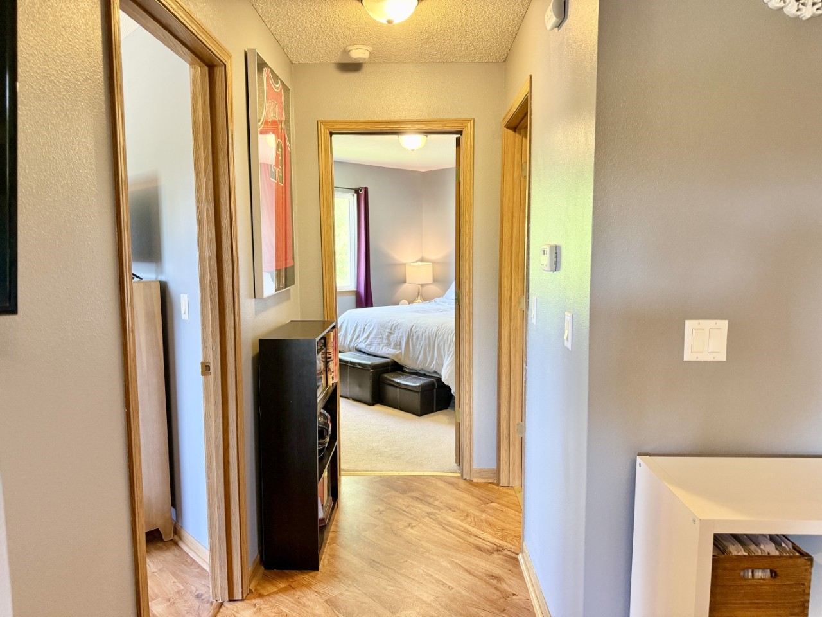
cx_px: 411
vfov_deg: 56.8
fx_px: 570
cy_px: 308
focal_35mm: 24
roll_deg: +0.1
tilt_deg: -6.2
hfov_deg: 71.6
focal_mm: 6.76
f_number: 1.78
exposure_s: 1/60
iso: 250
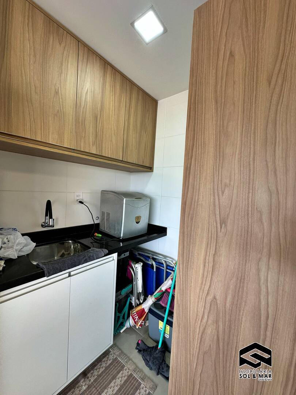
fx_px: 160
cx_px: 148
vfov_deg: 102.1
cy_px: 198
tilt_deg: -2.5
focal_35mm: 14
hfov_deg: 85.7
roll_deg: -3.5
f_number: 2.2
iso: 125
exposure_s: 1/120
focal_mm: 2.22
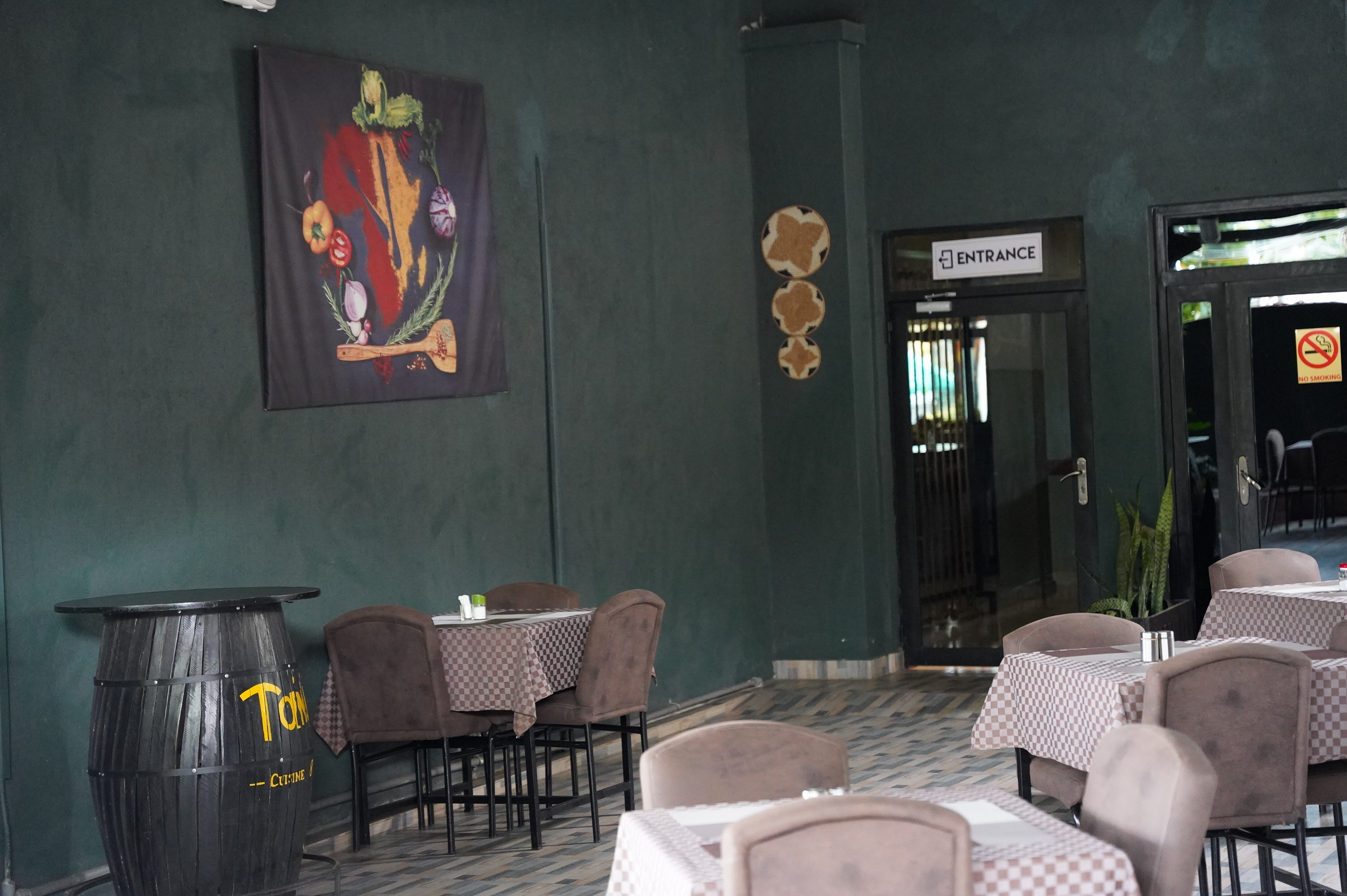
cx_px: 674
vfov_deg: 20.8
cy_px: 448
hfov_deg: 30.8
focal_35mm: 65
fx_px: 2445
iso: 8000
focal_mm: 65.4
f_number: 2.8
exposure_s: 1/160
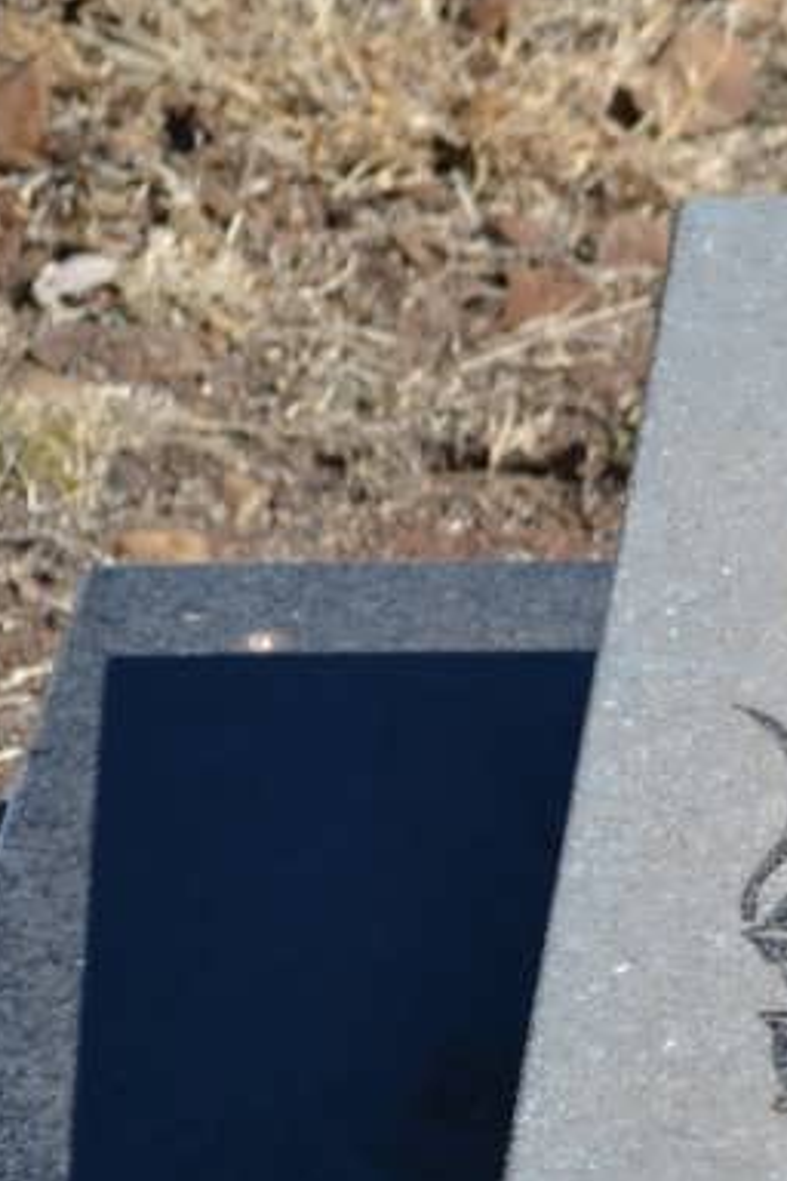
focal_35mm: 258
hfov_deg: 5.2
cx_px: 1675
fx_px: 8445
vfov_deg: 8.0
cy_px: 824
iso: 125
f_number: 5.6
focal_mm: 55
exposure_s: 1/125
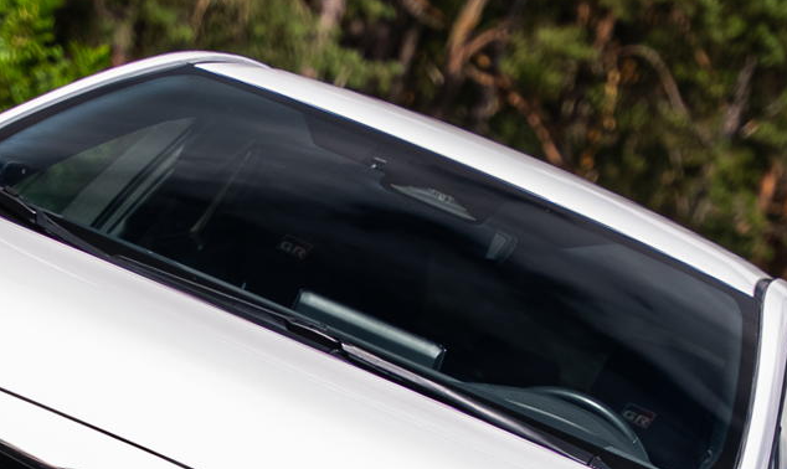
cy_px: 659
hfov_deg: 7.4
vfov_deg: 4.4
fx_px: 6056
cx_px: 291
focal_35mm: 286
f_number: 2.8
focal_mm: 70
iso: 160
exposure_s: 1/500
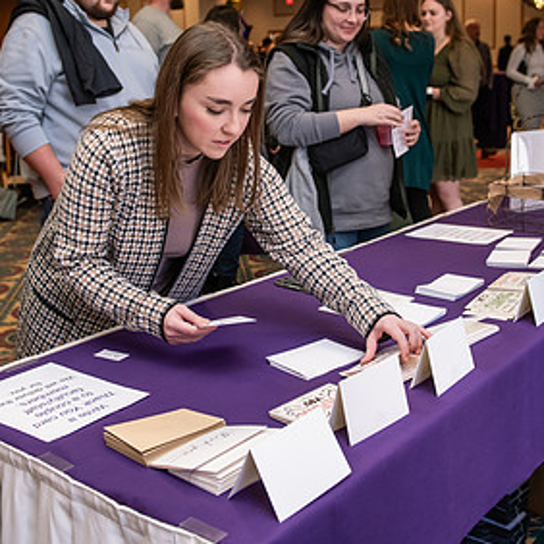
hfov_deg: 34.7
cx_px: 291
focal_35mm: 49
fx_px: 871
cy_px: 196
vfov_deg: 34.5
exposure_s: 1/160
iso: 1250
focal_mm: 28
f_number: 3.5
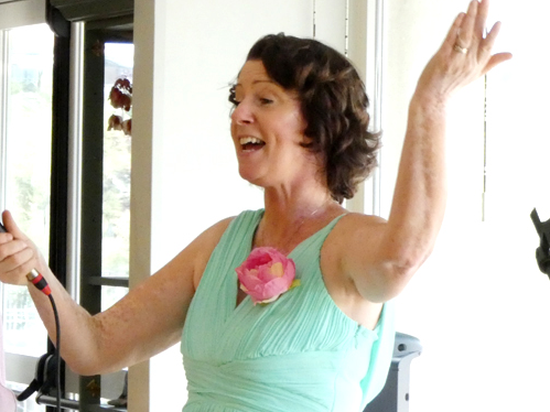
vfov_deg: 6.0
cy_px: 253
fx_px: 3955
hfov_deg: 7.9
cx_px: 71
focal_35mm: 249
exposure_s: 1/80
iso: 800
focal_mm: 24.7
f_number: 5.3
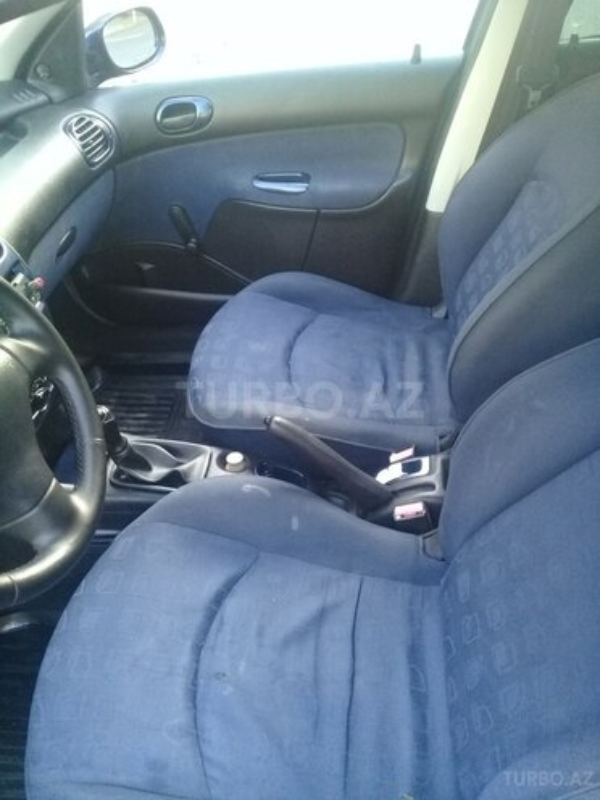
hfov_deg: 45.4
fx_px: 716
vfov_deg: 58.4
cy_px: 400
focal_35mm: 31
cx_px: 300
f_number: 2.2
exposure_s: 1/33
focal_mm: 3.3
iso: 160
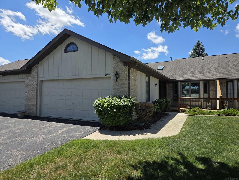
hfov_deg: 73.9
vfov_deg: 58.9
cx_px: 120
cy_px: 90
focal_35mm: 23
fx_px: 159
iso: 80
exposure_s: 1/4460
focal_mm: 5.4
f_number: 1.8
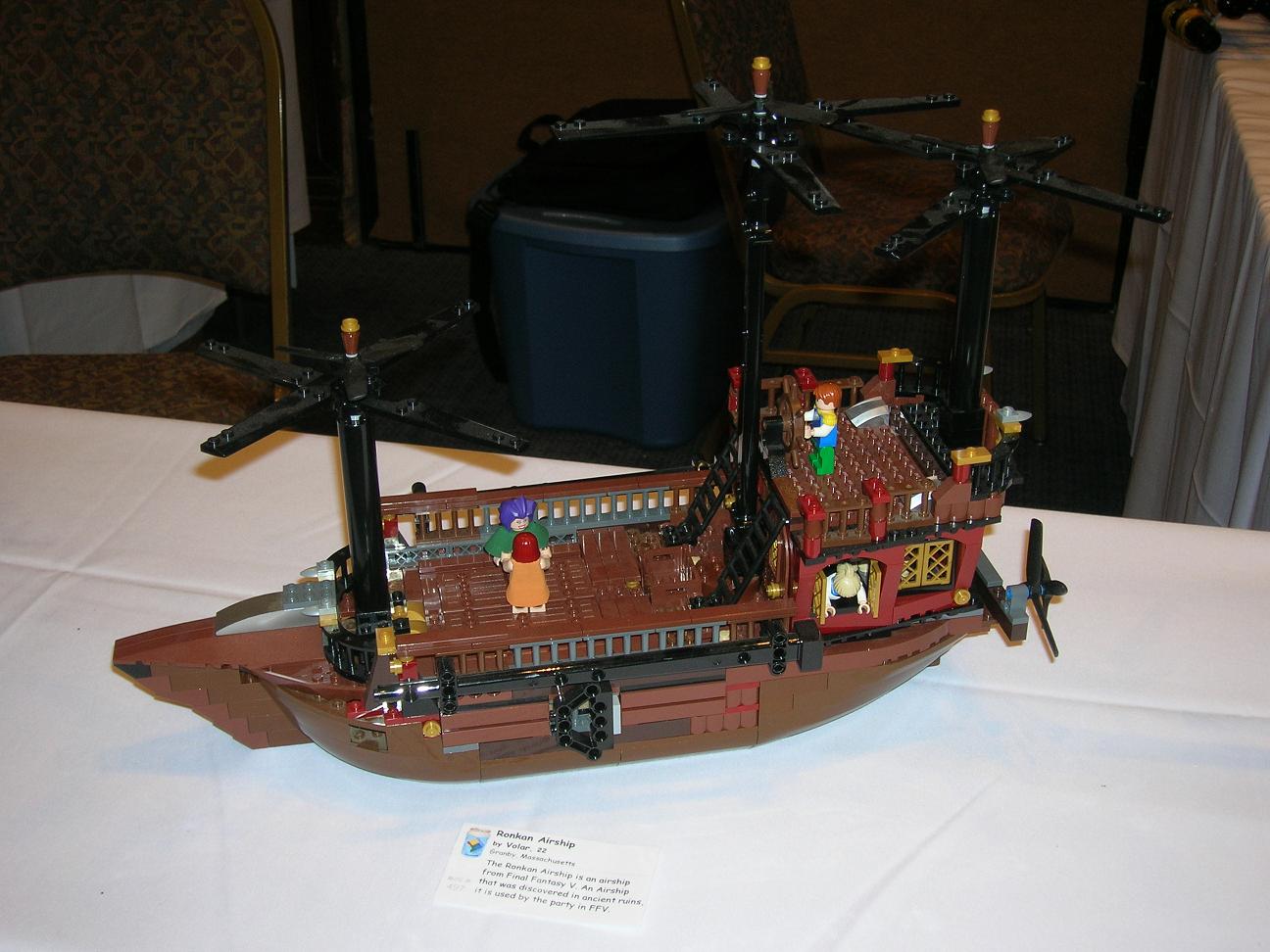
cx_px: 635
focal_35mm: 42
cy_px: 476
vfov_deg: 34.3
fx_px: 1541
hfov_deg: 44.8
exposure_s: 1/60.1
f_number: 3.1
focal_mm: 7
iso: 50
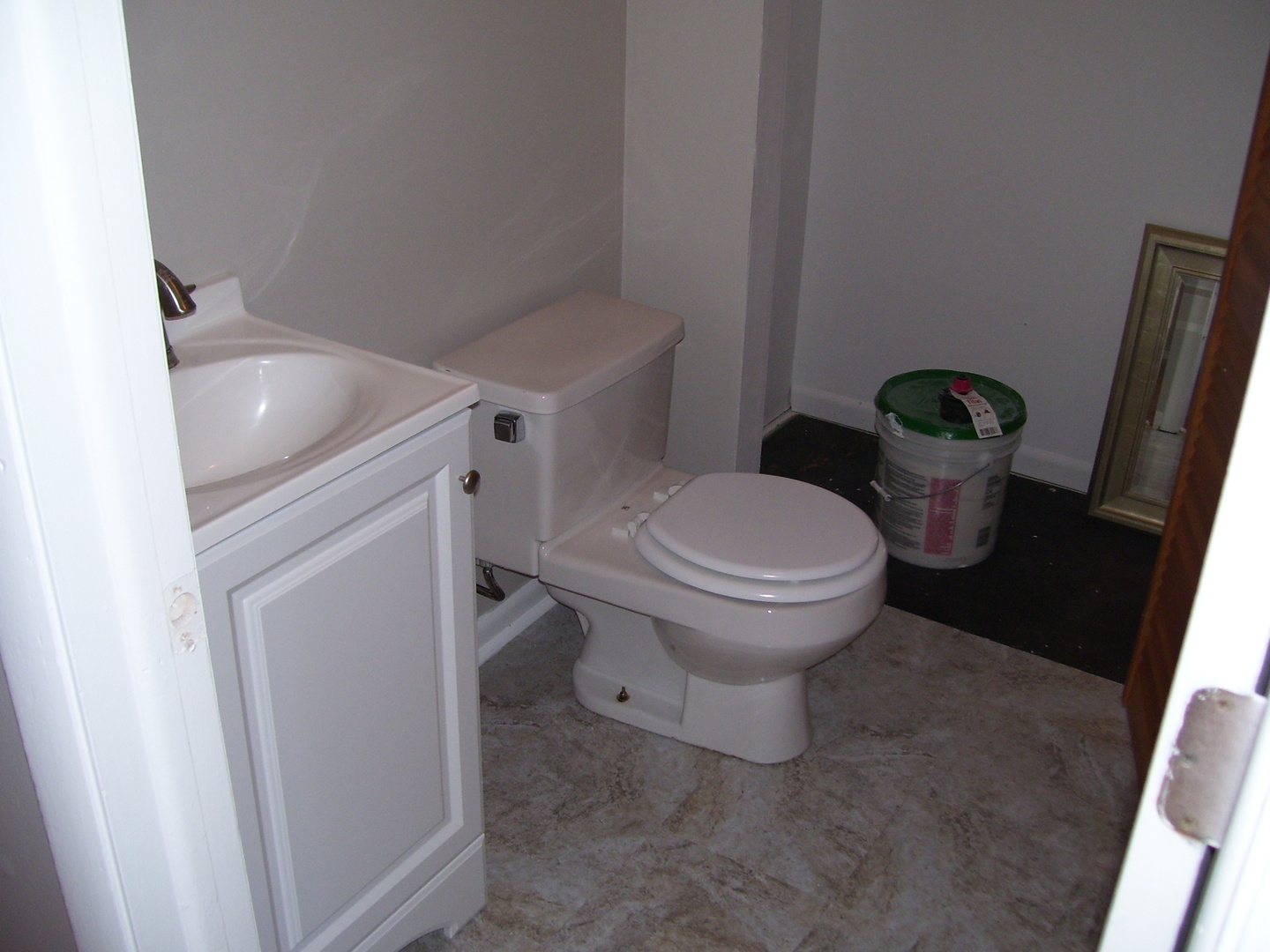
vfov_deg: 38.7
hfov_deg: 50.1
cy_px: 476
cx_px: 635
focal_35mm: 37
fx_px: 1357
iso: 80
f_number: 2.7
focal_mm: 6
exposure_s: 1/60
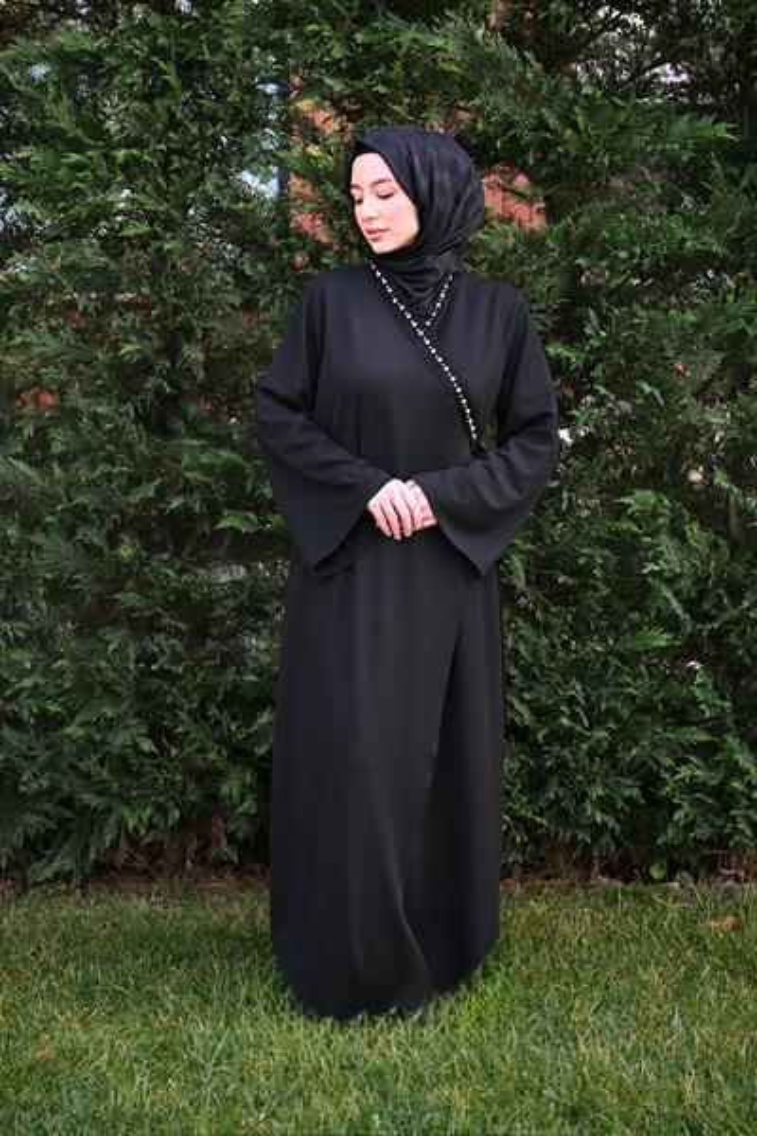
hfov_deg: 18.2
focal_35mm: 75
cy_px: 568
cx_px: 378
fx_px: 2365
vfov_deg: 27.0
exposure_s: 1/250
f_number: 4.5
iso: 400
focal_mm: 50
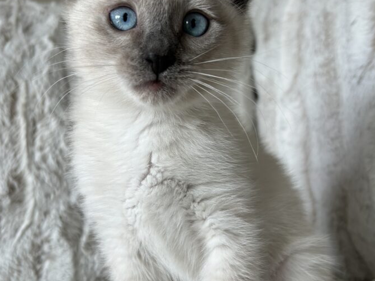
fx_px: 336
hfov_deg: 58.4
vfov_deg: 45.3
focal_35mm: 31
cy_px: 162
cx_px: 184
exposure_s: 1/193
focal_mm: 5.7
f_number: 1.5
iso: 40
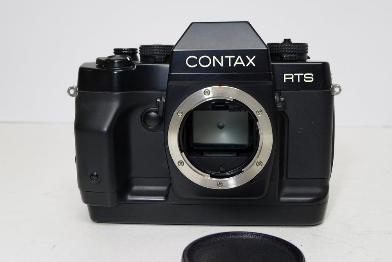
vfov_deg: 31.2
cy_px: 131
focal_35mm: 43
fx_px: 468
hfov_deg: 45.4
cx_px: 196
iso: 200
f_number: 2.5
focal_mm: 9.2
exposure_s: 1/80
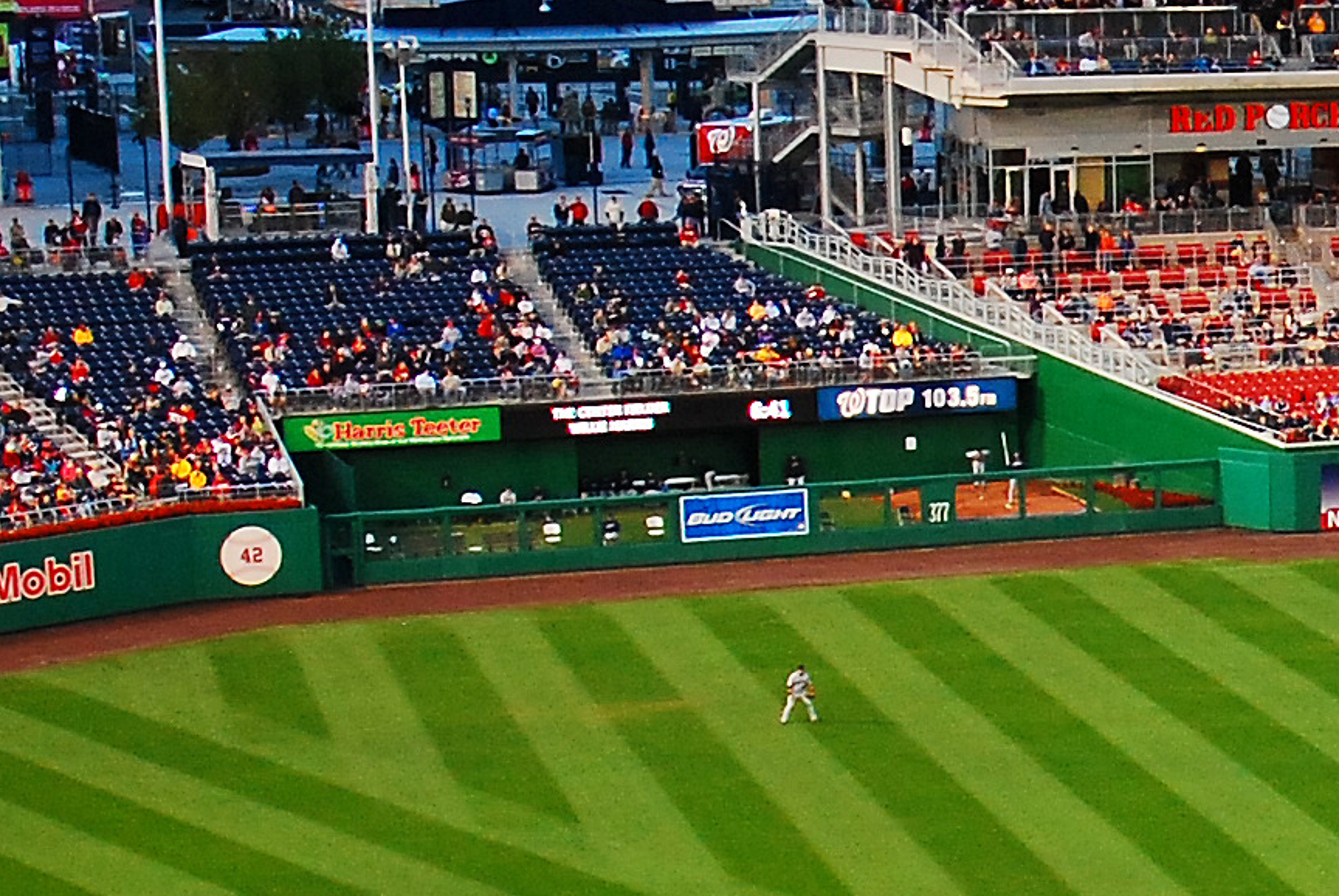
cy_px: 842
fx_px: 4505
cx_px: 2088
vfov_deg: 11.3
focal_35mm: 121
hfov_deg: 15.4
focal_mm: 18
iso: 500
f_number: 5.6
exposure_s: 1/125
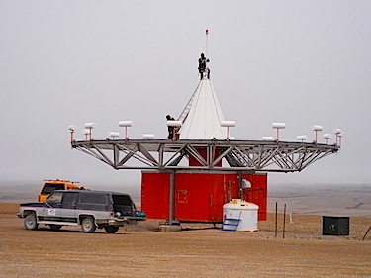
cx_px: 186
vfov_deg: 16.6
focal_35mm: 89
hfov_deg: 22.0
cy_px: 139
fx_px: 954
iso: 800
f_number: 8.8
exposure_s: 1/823
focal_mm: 16
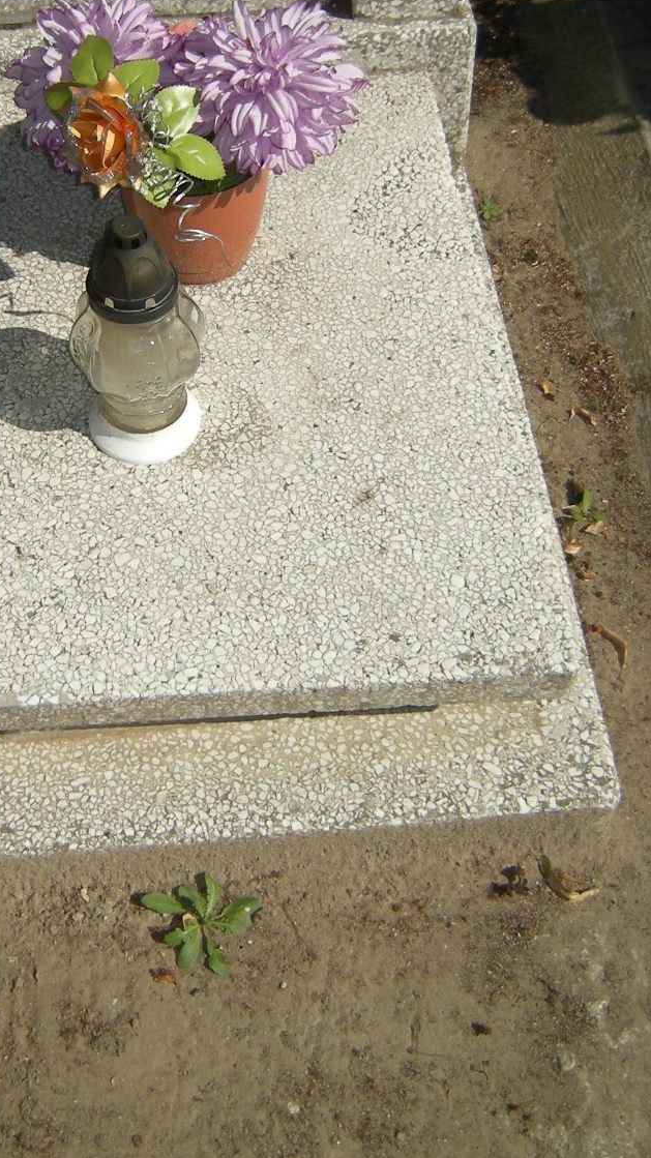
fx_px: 1627
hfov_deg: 22.5
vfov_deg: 38.5
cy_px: 336
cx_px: 181
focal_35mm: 53
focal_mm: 4.7
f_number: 5.6
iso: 64
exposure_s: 1/516
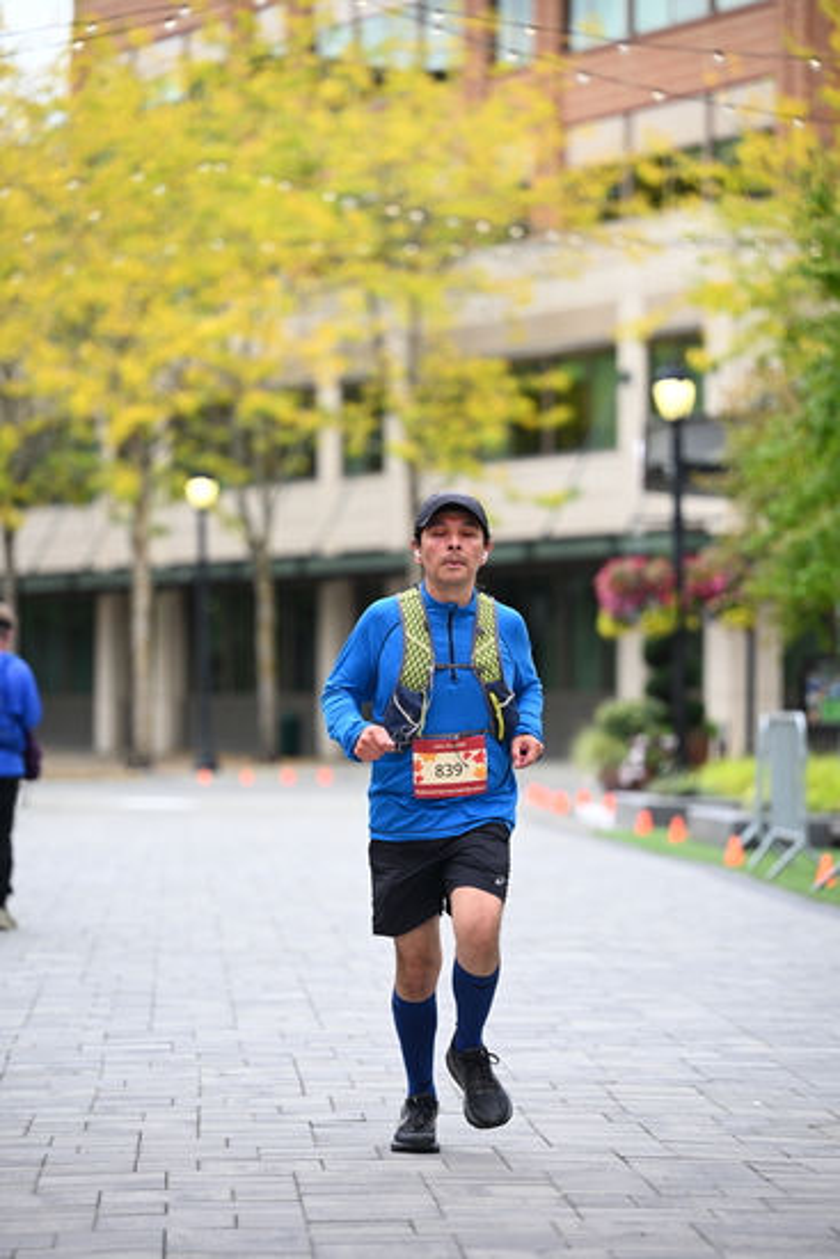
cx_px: 420
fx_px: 5071
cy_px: 630
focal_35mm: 145
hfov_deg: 9.5
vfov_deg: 14.1
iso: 640
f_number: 2.8
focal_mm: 145
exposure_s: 1/1250
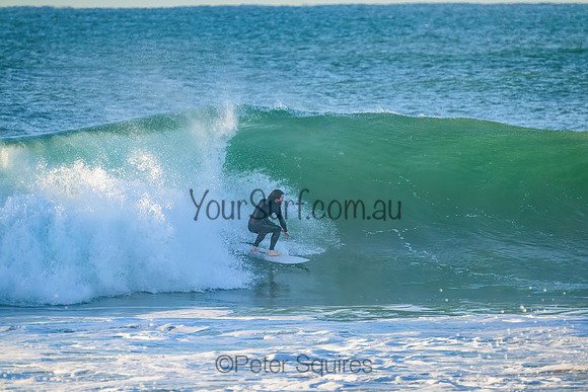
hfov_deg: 3.3
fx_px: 10292
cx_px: 294
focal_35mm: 630
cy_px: 196
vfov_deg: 2.2
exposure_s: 1/1600
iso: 3600
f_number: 11
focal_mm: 630
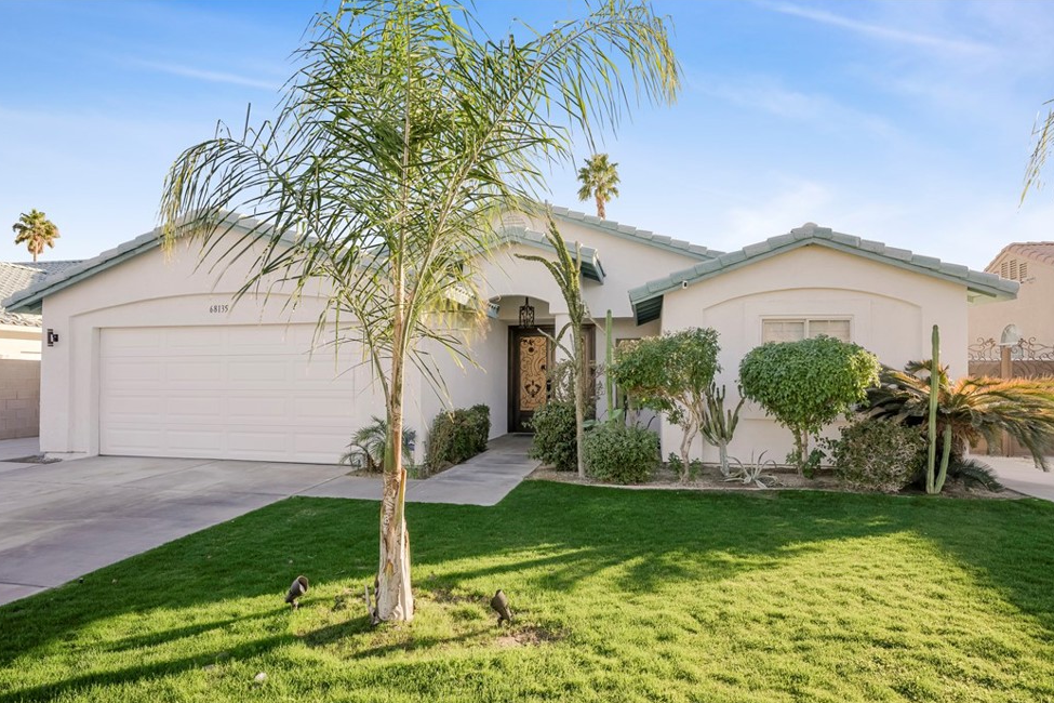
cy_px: 366
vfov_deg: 59.5
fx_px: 615
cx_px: 522
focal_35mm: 21
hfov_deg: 81.2
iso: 400
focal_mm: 20
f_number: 8
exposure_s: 1/100
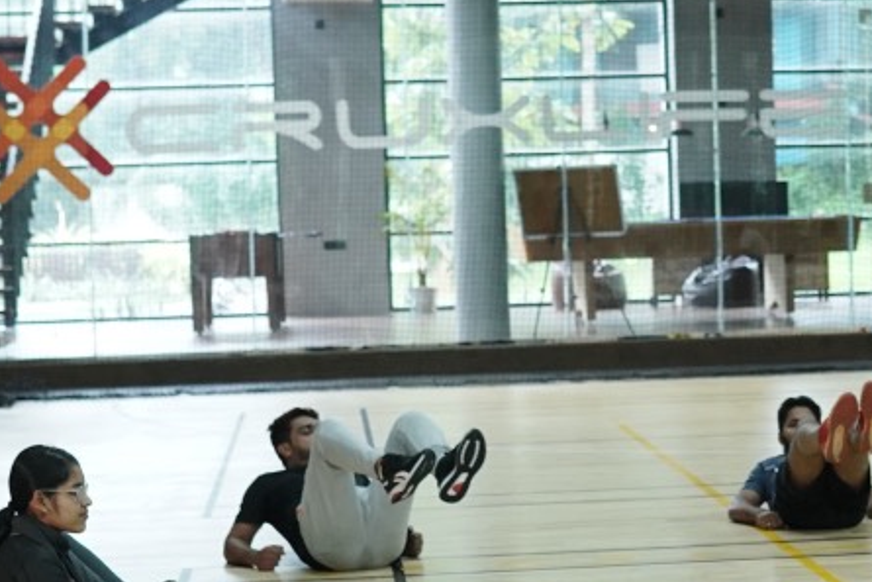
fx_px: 2859
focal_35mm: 118
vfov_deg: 11.6
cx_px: 772
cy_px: 310
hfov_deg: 17.1
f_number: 2.8
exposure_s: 1/160
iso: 3200
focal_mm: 35
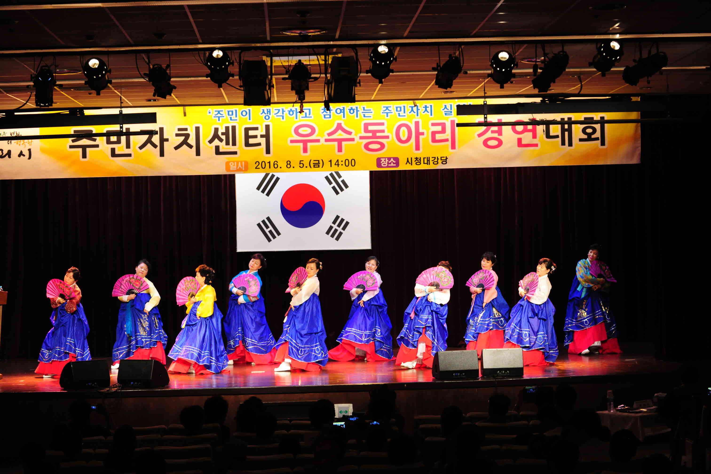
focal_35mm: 90
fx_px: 1777
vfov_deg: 15.2
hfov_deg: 22.6
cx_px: 356
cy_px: 237
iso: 1600
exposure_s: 1/60
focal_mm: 90
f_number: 7.1
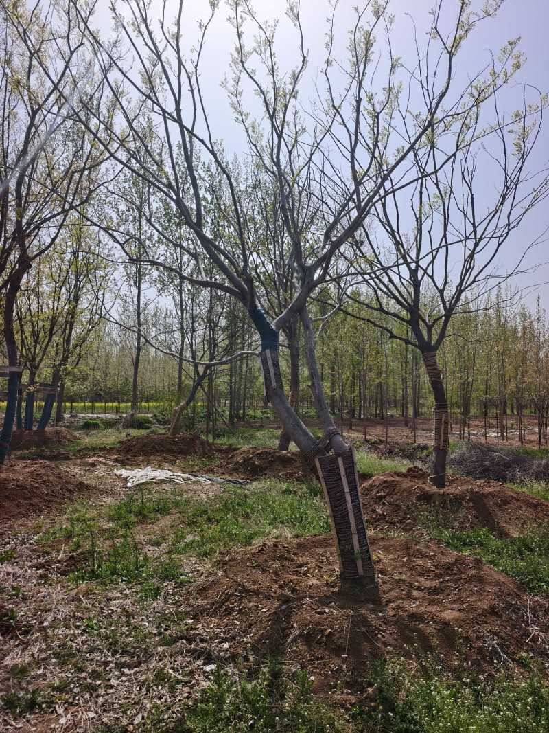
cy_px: 366
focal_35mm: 23
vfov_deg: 73.9
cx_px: 274
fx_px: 486
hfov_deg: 58.9
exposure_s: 1/10000
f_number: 1.57
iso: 72
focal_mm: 5.6
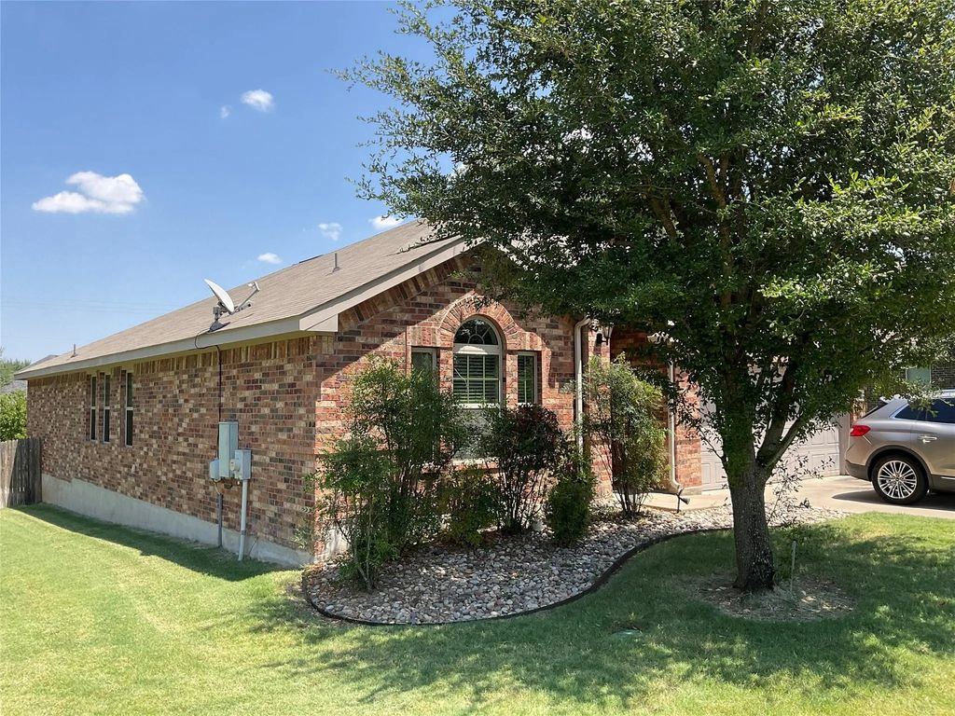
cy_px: 358
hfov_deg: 61.7
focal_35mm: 29
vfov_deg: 48.2
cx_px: 478
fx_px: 800
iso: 16
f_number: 1.8
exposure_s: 1/929
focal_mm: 3
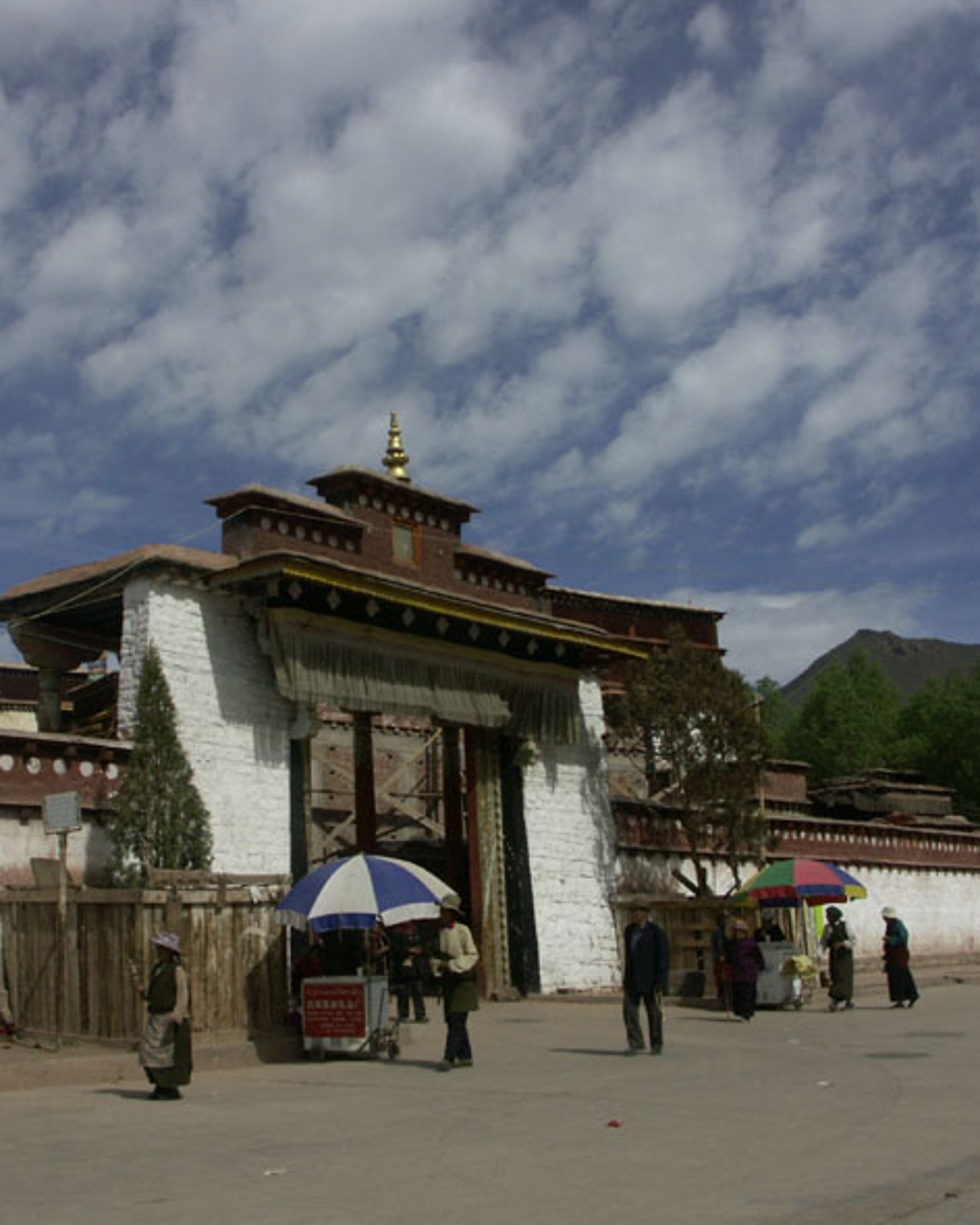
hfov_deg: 36.4
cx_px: 426
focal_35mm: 41
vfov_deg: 44.8
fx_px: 1486
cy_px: 619
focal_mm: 8.07
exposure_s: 1/500
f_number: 9
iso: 100
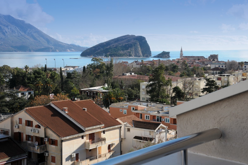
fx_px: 372
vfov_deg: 25.0
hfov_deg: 36.9
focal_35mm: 54
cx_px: 124
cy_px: 82
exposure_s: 1/400
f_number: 10
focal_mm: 36
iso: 400
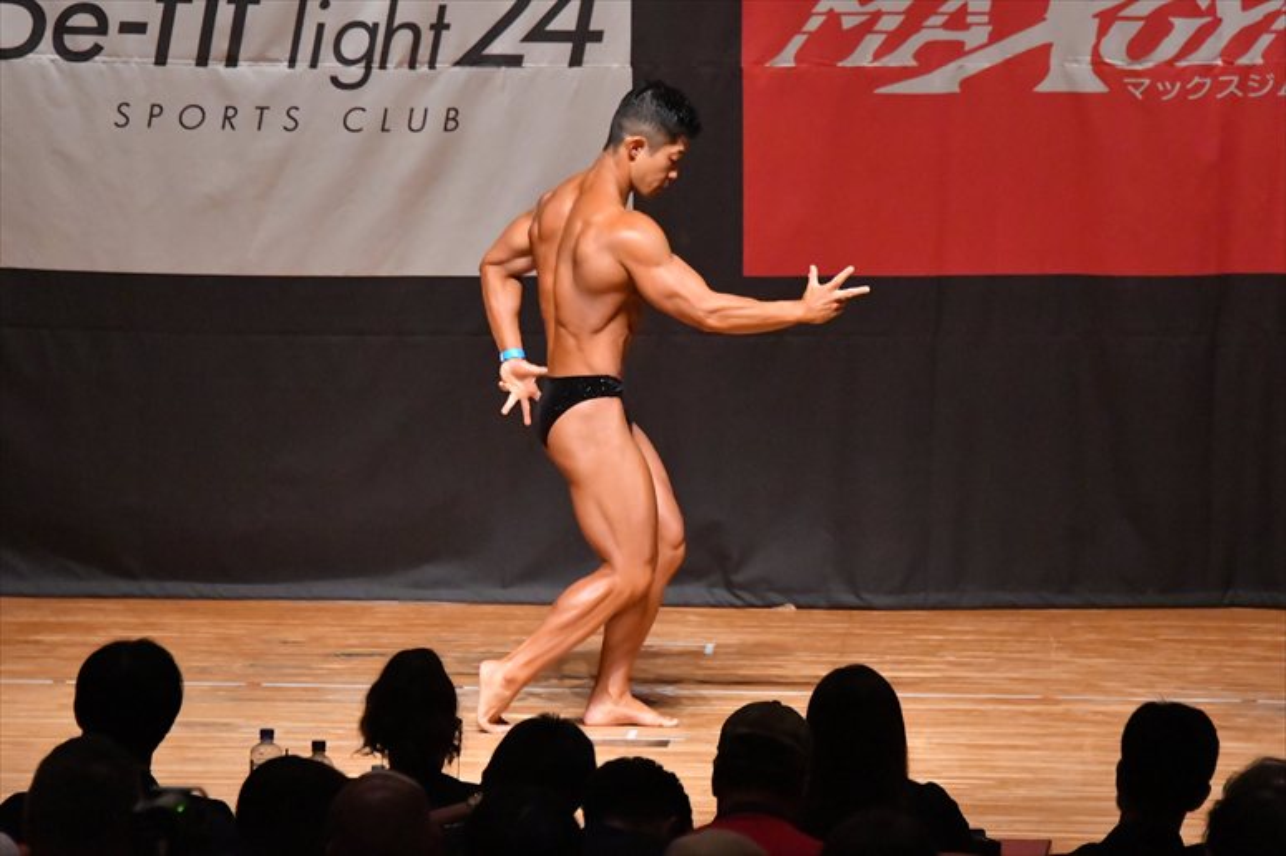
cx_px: 643
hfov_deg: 8.1
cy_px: 428
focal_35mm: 255
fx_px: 9105
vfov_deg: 5.4
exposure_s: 1/400
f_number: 5.6
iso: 12800
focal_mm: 170
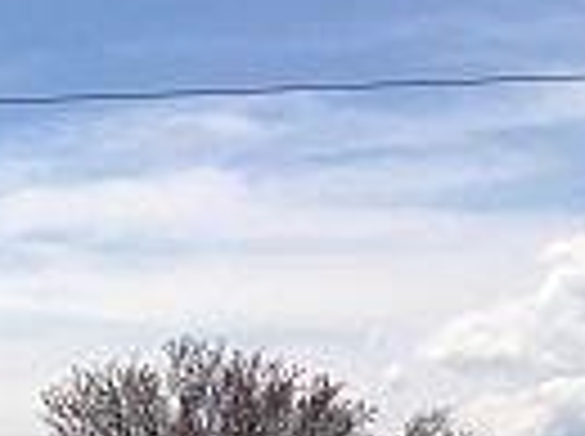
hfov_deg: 13.2
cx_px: -490
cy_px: 890
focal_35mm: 134
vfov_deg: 10.1
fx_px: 2260
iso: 32
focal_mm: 4.15
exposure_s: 1/3597
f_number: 2.2
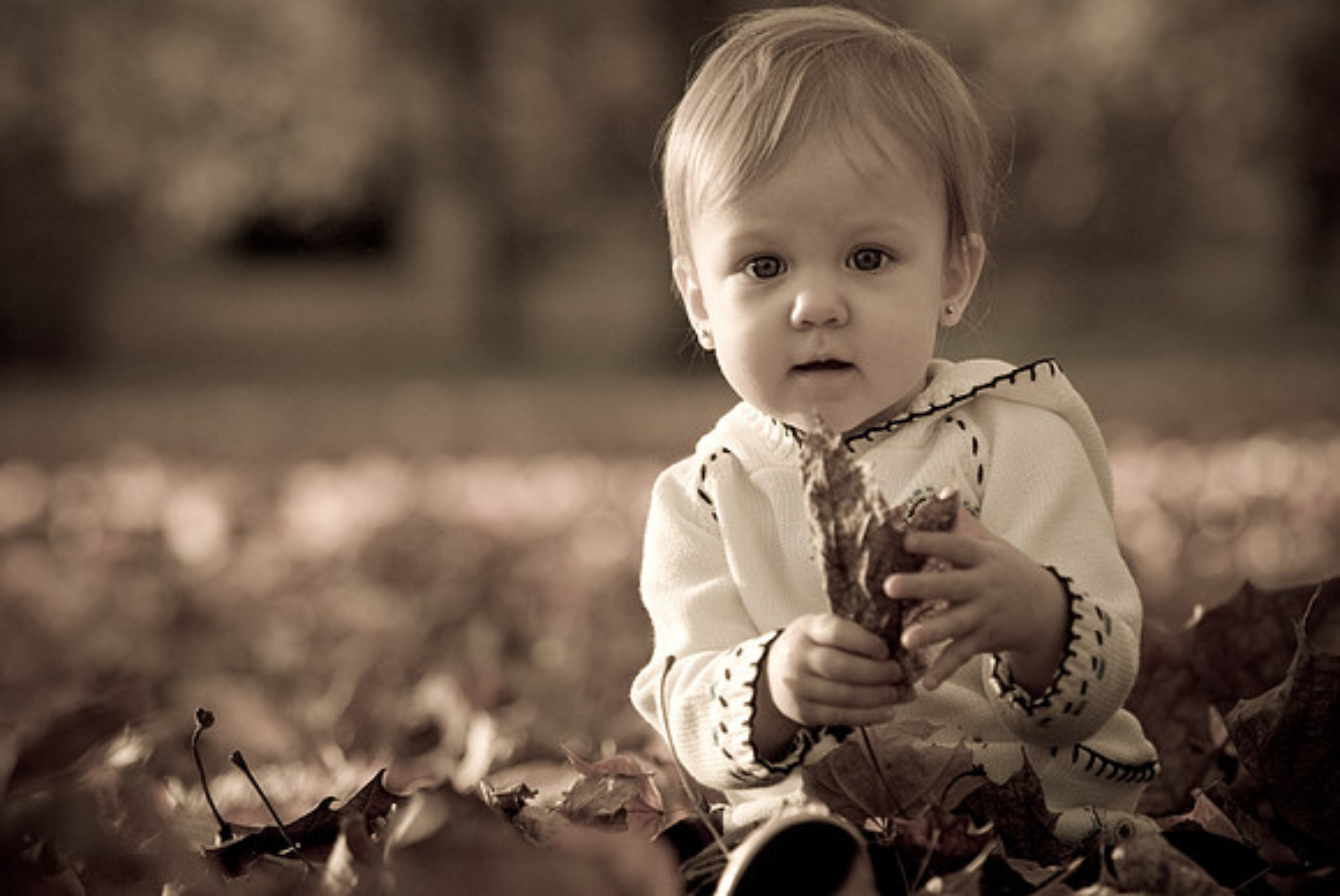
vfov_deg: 10.0
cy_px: 448
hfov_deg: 14.8
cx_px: 670
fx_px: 5142
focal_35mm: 138
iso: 200
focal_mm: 92
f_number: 2.8
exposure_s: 1/640
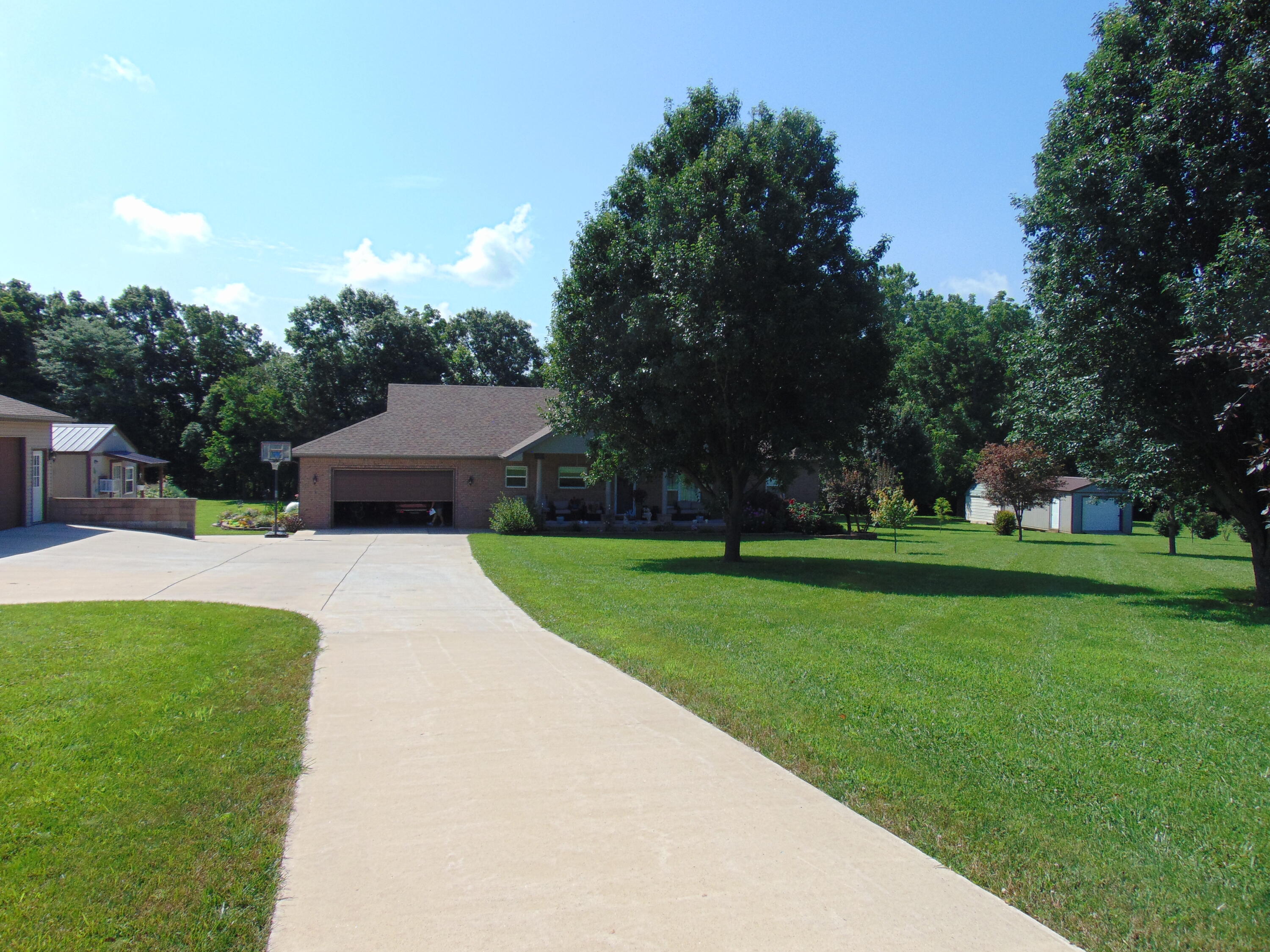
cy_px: 476
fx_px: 917
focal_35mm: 25
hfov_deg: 69.4
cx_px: 635
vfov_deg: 54.9
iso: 80
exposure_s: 1/250
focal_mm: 4.5
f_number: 7.7
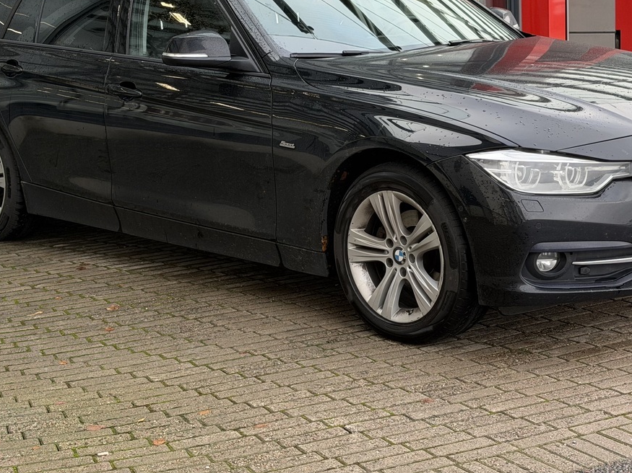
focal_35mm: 79
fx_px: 1442
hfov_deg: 24.7
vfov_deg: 18.6
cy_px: 137
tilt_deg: -6.8
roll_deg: +2.0
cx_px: 371
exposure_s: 1/195
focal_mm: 6.76
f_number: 1.78
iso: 50
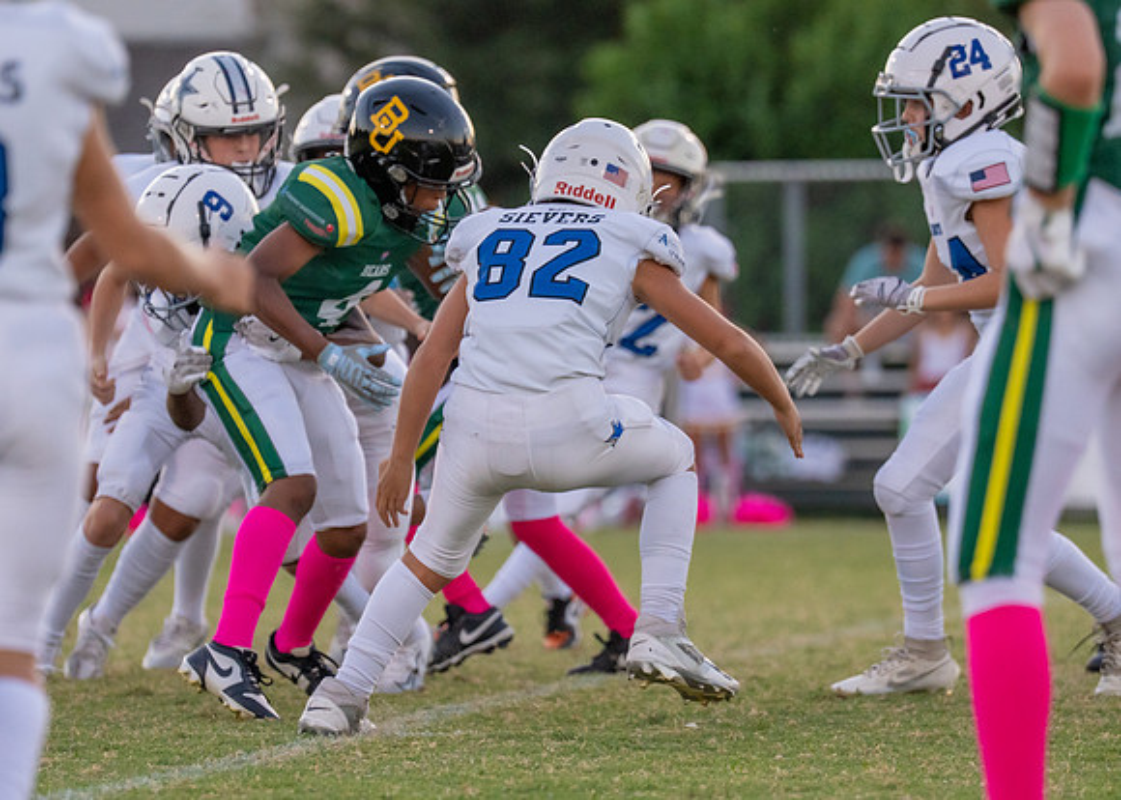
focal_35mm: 307
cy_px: 369
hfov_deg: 6.6
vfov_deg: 4.7
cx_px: 520
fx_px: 9784
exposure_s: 1/1250
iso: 800
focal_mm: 176
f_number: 2.8
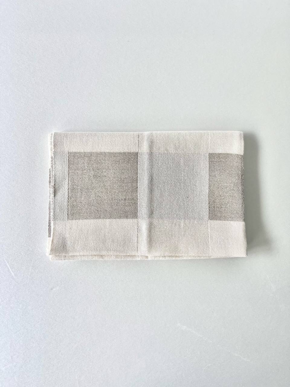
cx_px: 145
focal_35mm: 26
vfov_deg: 67.3
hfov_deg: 53.1
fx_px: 290
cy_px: 194
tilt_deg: -88.4
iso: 80
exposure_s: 1/121
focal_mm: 5.1
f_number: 1.6
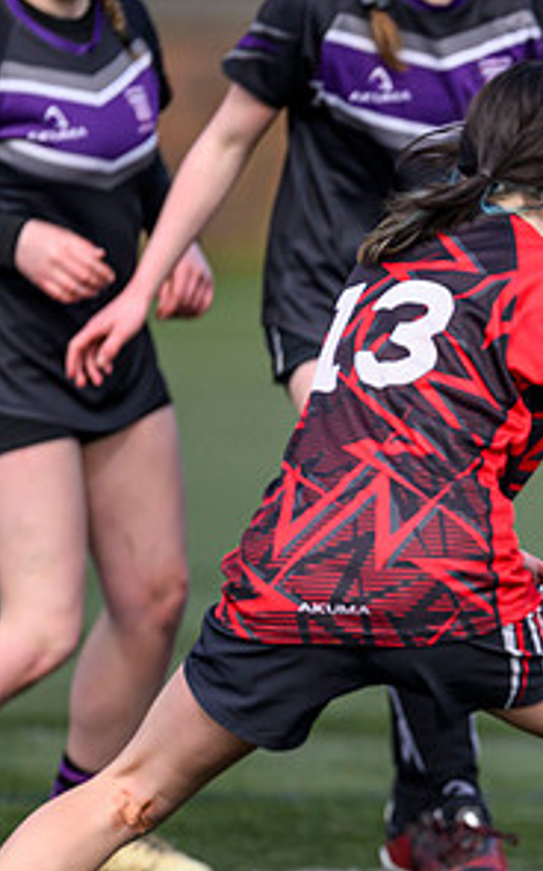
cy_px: 573
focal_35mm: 1086
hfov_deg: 1.2
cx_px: 1157
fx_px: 25752
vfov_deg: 1.9
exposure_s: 1/3200
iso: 500
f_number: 3.2
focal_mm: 400
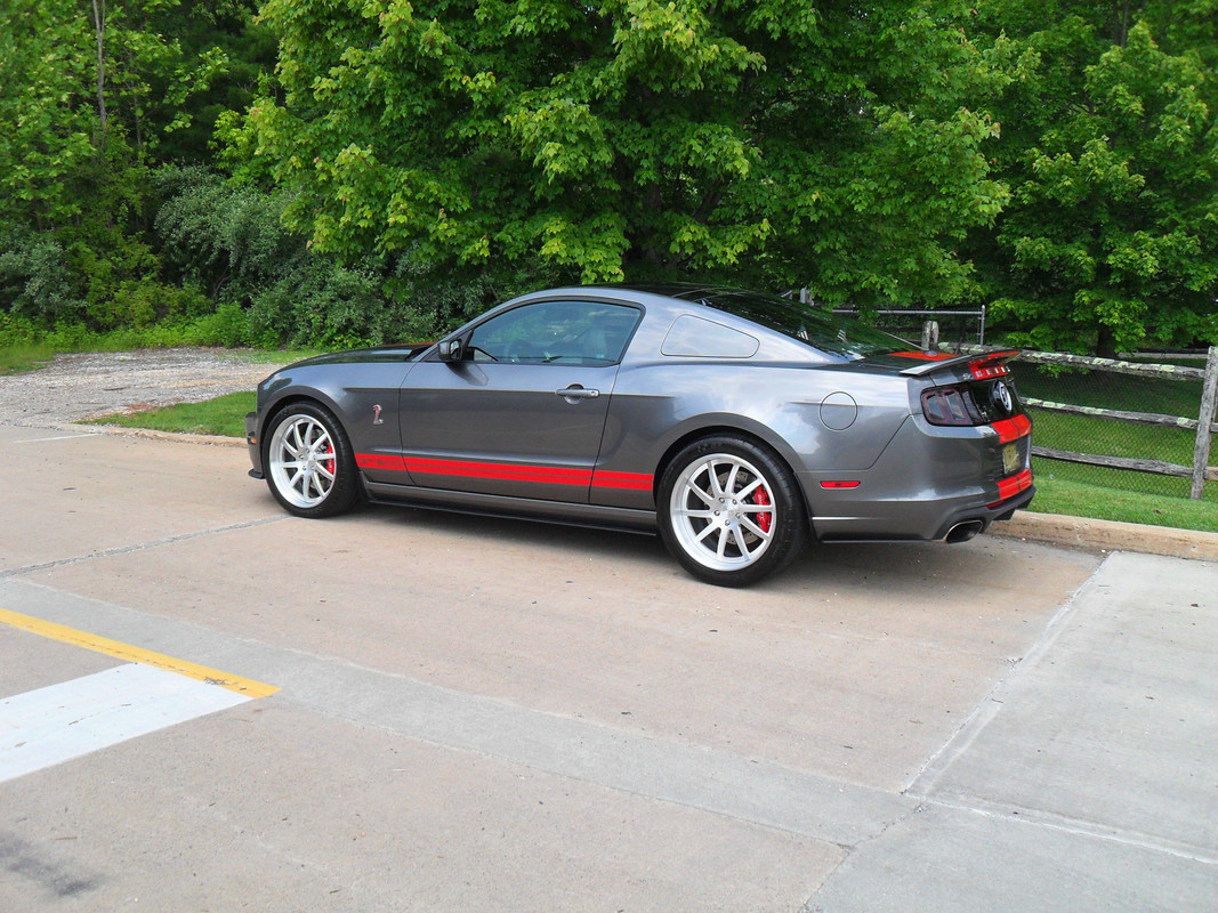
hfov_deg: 52.6
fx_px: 1231
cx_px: 609
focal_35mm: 35
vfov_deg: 40.7
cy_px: 456
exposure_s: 1/500
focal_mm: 6.2
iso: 100
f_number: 2.8
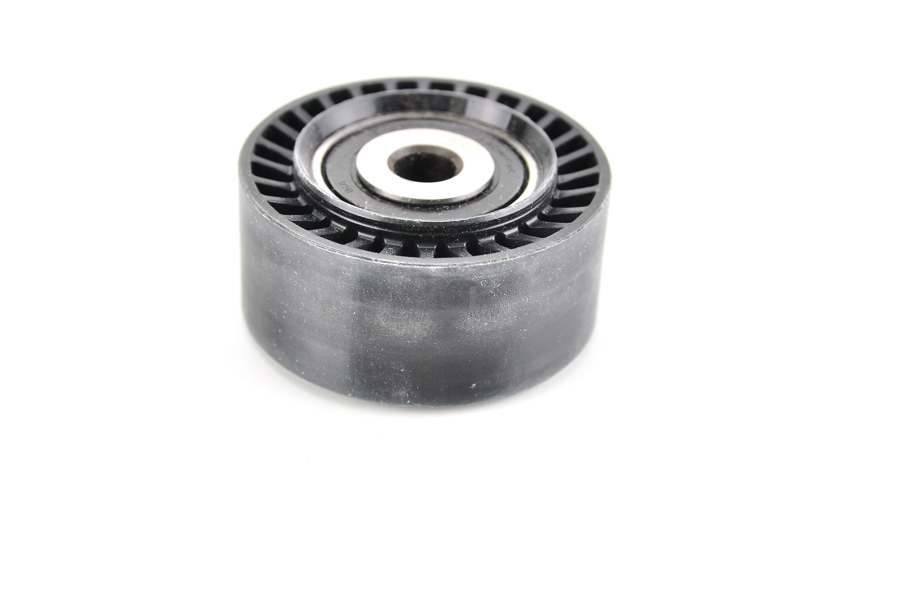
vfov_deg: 16.0
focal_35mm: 85
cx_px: 429
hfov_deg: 23.9
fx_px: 2118
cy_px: 281
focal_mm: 50
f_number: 5.6
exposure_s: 1/50
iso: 500
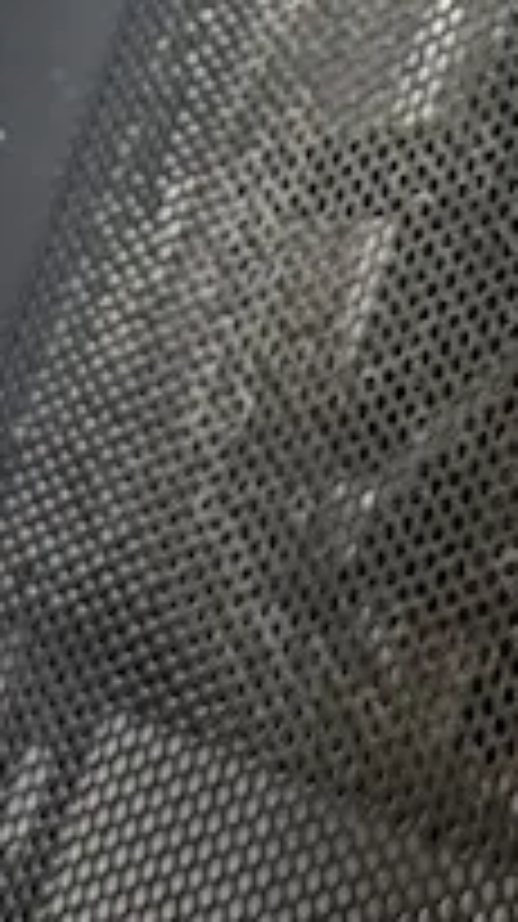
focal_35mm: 102
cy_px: -76
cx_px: 698
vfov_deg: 20.1
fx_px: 2496
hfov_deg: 11.5
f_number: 1.78
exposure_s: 1/33
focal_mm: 6.76
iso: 1000
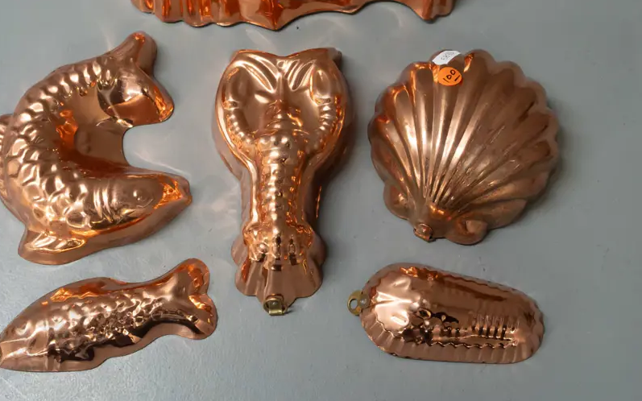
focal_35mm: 49
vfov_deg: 26.2
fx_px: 857
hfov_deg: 41.1
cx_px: 310
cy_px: 125
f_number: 5
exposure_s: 1/125
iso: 2500
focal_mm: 18
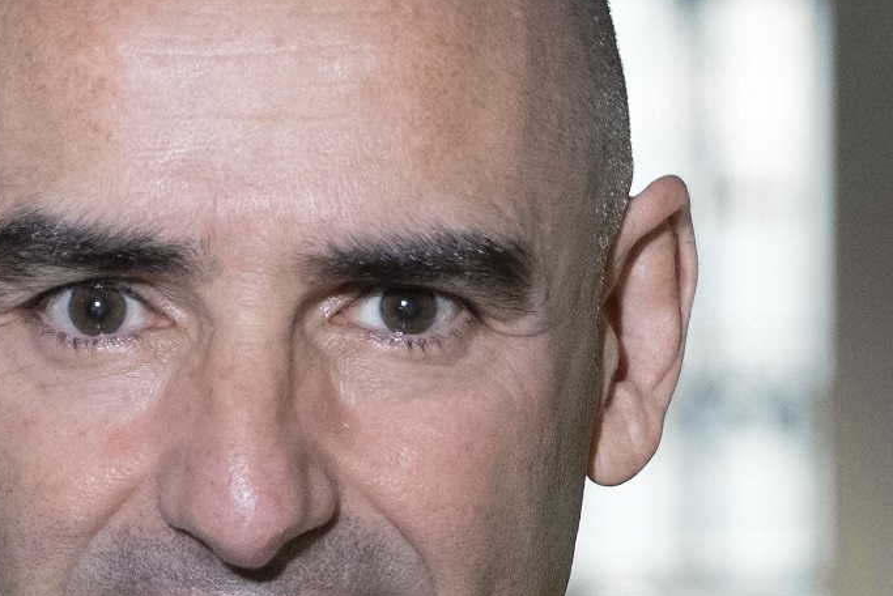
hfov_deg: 5.4
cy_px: 966
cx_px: 558
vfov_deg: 3.6
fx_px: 9405
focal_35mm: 379
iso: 2000
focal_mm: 55
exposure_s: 1/125
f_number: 3.6
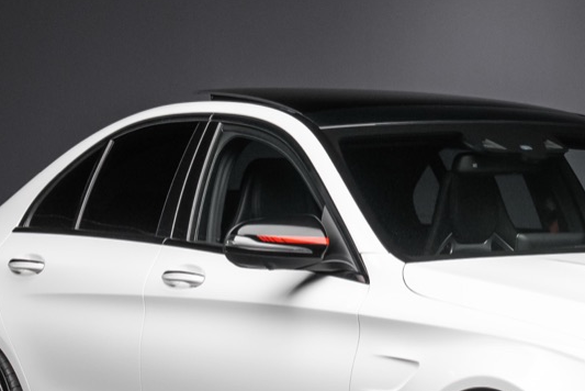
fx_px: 2991
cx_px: 536
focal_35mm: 184
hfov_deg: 11.1
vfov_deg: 7.5
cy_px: 243
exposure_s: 1/100
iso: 2000
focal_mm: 70
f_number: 10
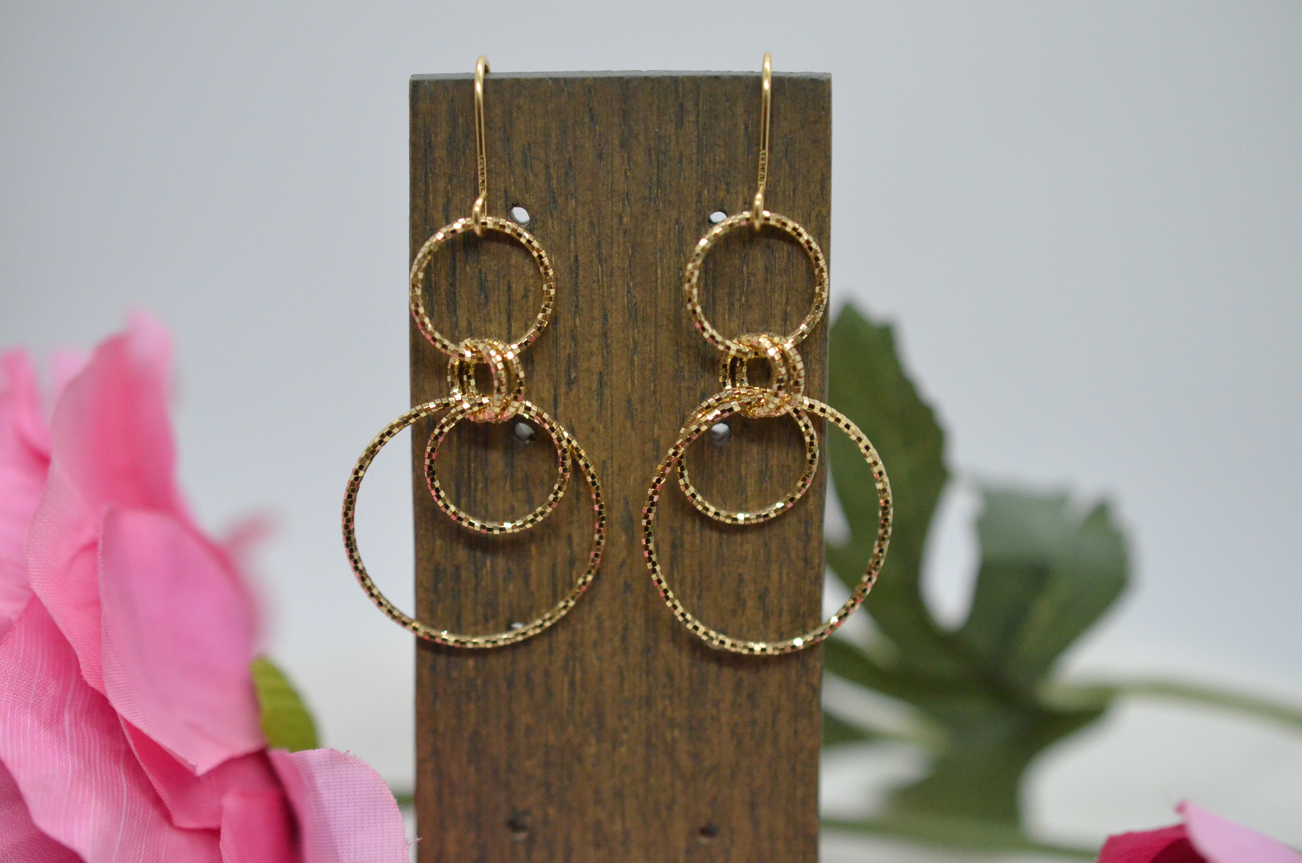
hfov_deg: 33.5
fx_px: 2166
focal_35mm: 60
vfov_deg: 22.5
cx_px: 651
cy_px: 432
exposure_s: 1/2500
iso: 3200
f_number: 4
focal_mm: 40
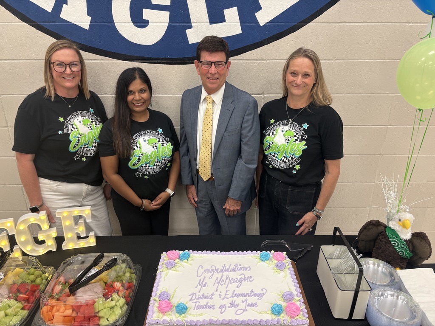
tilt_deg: -22.7
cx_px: 218
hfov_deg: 67.3
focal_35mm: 26
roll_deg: -0.5
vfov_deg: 53.1
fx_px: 327
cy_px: 163
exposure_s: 1/41
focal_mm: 5.96
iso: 100
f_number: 1.6
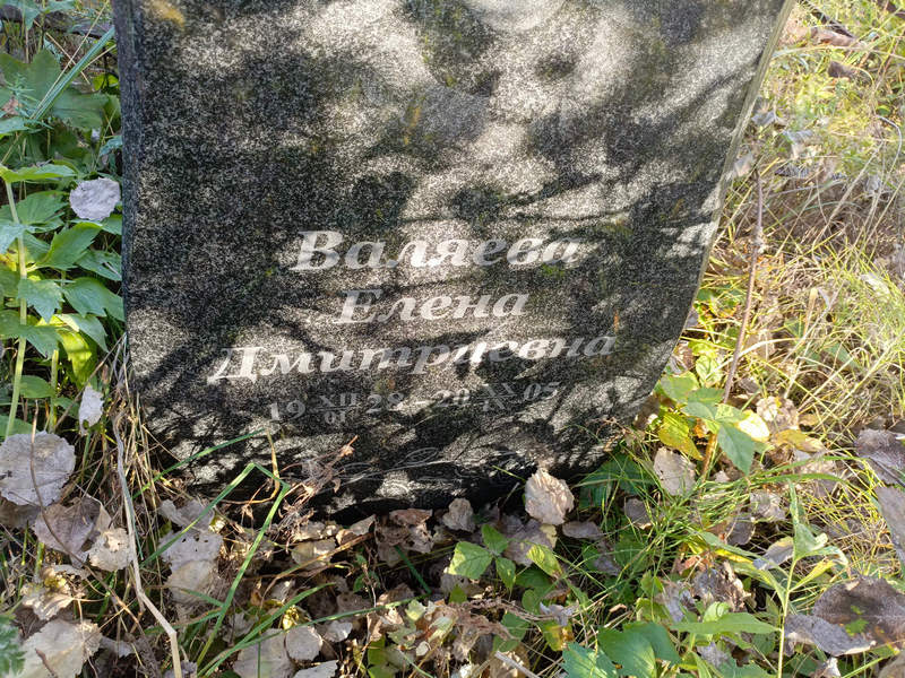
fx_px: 654
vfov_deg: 54.9
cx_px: 452
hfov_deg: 69.4
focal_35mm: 25
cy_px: 339
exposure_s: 1/100
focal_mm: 4.76
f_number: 1.69
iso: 187
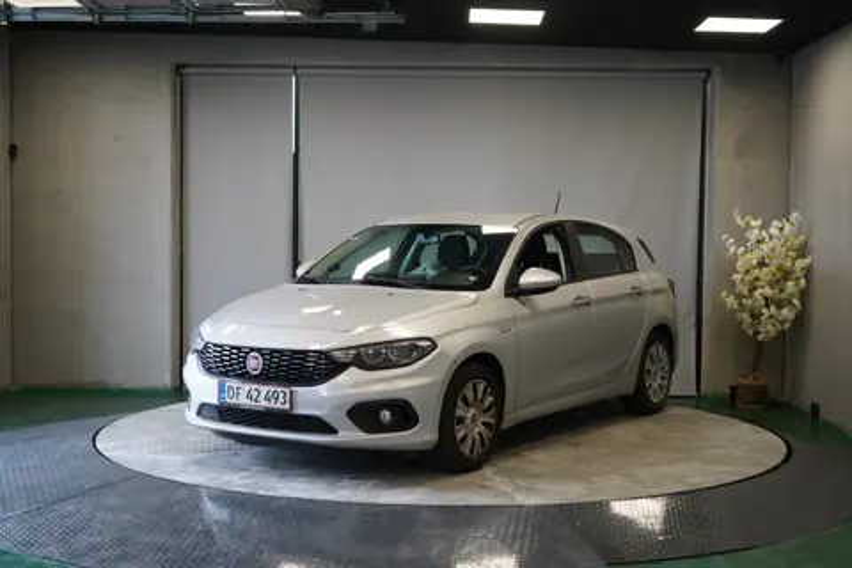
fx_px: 1160
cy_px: 284
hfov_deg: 40.3
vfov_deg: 27.5
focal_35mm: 49
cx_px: 426
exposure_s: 1/160
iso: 1250
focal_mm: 49
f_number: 4.5
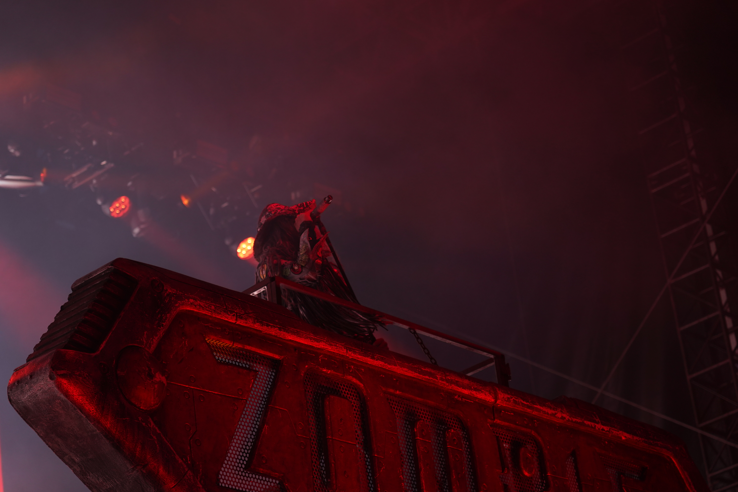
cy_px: 246
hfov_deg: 19.5
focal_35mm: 105
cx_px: 369
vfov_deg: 13.0
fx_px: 2152
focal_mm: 105
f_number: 4
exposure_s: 1/125
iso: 1000
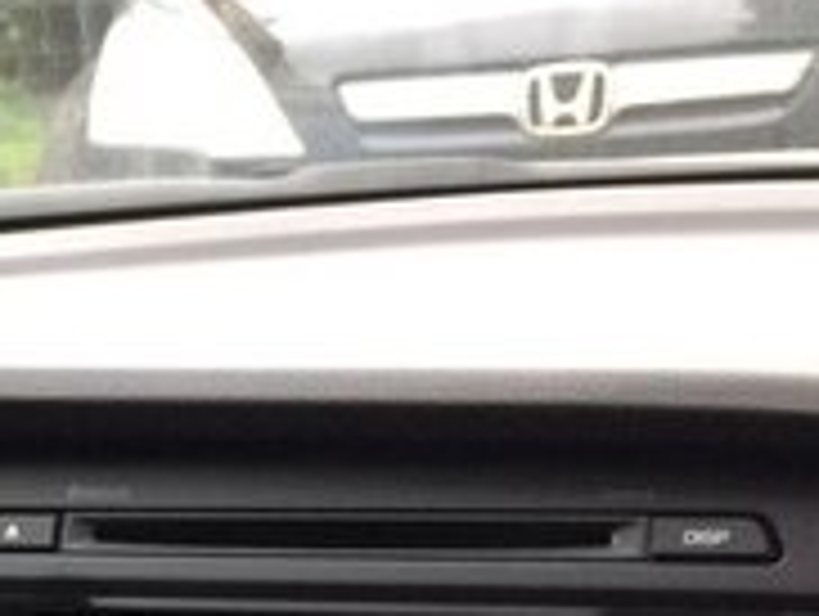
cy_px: 798
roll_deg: +4.3
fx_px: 2488
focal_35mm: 105
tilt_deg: -19.9
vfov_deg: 13.6
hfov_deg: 17.0
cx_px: -387
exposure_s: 1/33
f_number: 2.2
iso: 64
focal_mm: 4.15
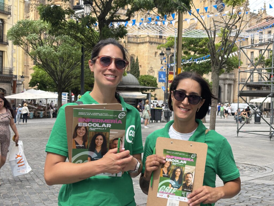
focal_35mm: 52
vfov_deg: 28.0
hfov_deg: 36.8
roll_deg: -0.9
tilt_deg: -0.4
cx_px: 137
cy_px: 103
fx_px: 412
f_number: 1.6
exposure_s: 1/951
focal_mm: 5.96
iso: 32
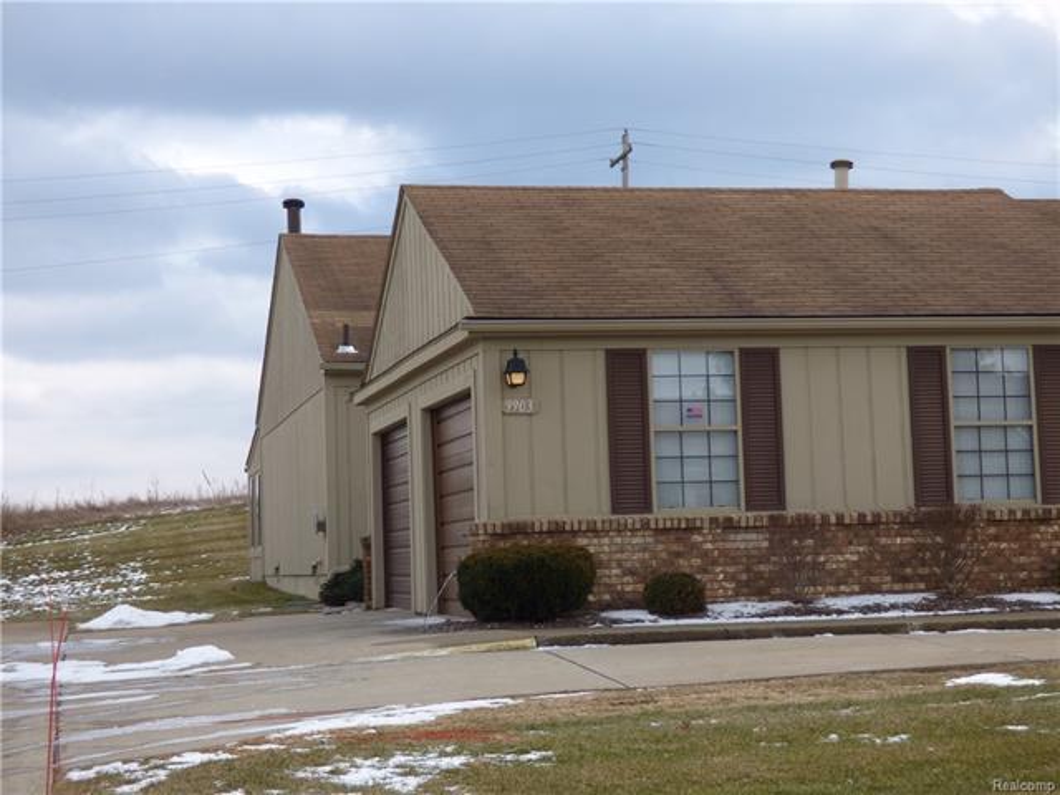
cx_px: 530
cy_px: 398
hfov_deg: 30.7
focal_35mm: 63
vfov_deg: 23.3
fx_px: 1929
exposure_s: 1/400
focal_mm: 11.21
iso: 100
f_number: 4.2
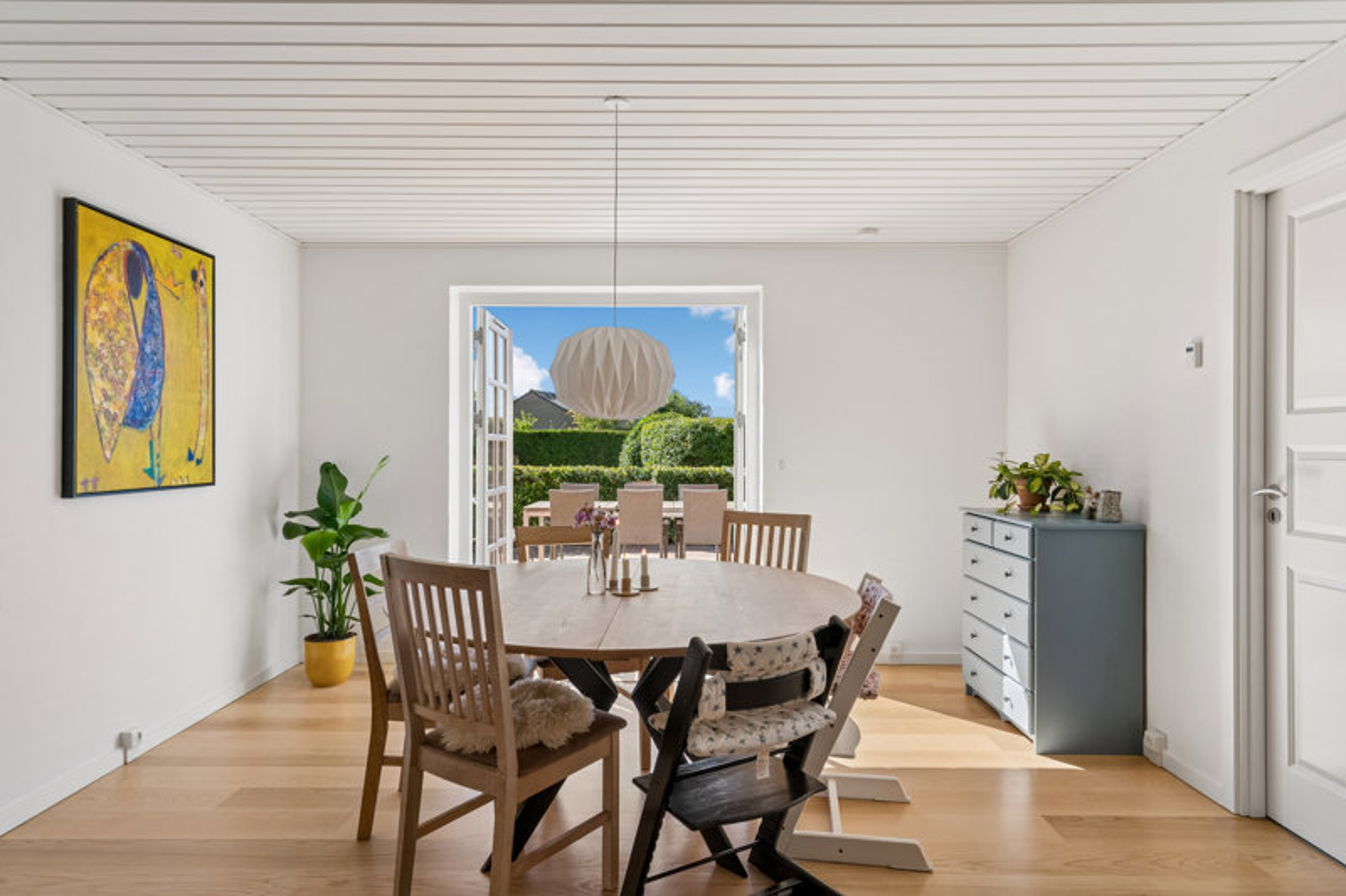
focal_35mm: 21
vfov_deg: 59.5
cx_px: 673
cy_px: 448
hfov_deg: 81.2
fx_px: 785
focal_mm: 21
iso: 800
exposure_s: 1/640
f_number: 7.1
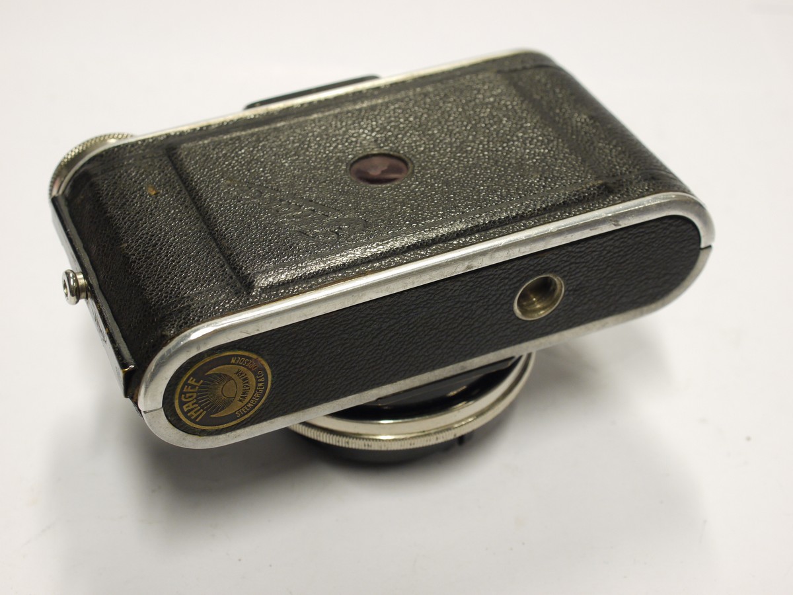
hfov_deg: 32.2
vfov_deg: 24.4
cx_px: 396
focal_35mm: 60
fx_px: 1375
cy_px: 298
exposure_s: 1/20
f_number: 6.3
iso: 400
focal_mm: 30
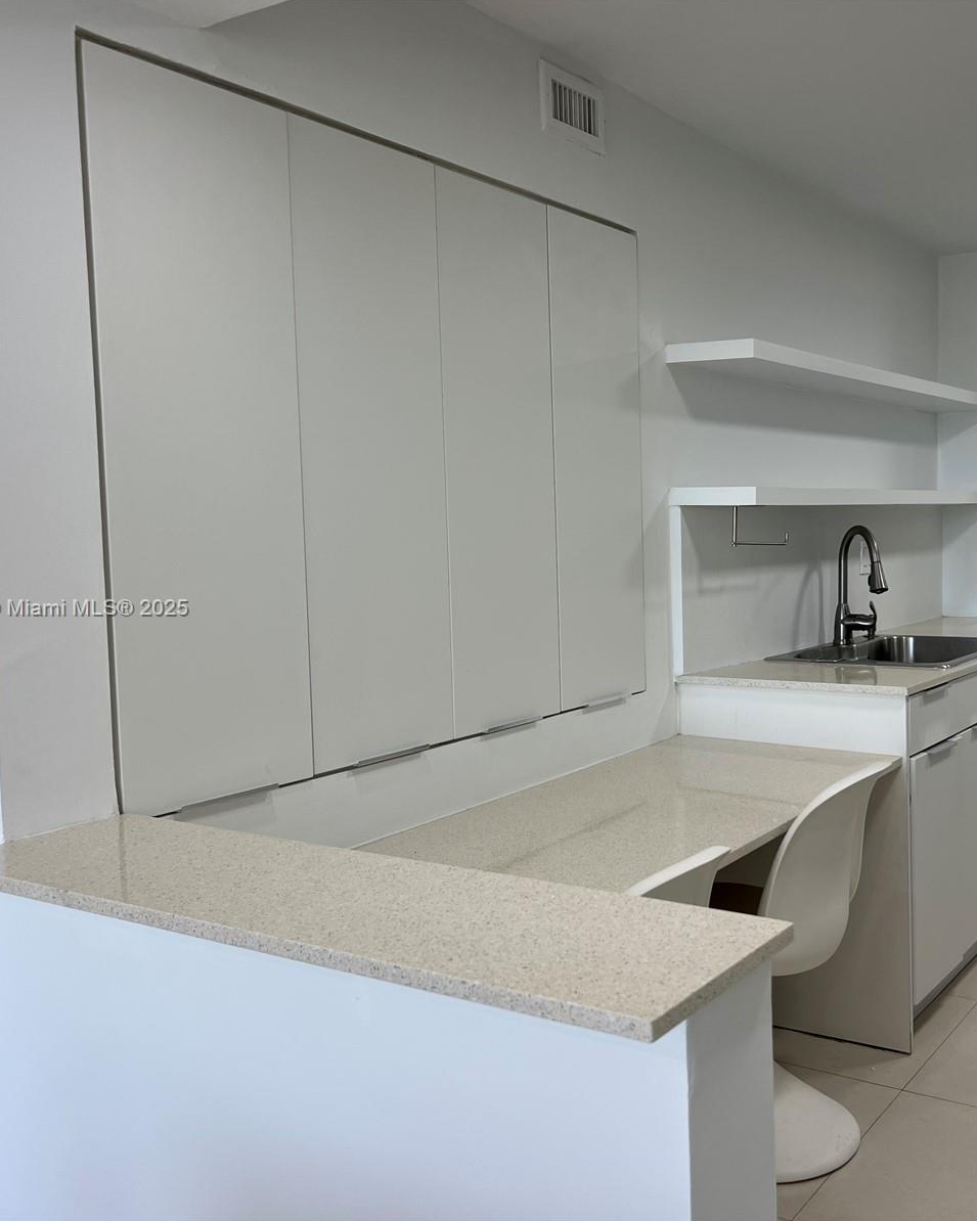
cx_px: 679
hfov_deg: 42.5
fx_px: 1229
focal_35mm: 34
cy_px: 609
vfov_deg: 52.8
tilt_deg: -4.8
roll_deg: +1.2
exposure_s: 1/133
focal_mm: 5.7
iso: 40
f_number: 1.5
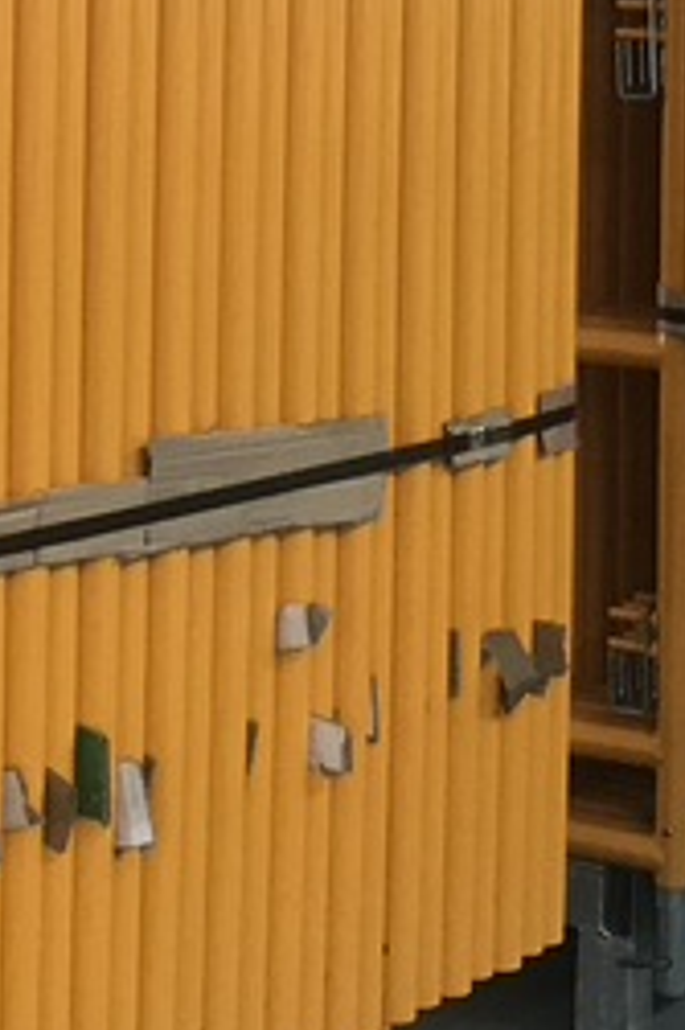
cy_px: -107
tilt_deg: +0.4
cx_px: 144
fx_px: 3401
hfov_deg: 11.5
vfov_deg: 16.7
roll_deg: -0.6
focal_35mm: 119
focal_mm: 3.99
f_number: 1.8
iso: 40
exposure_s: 1/20
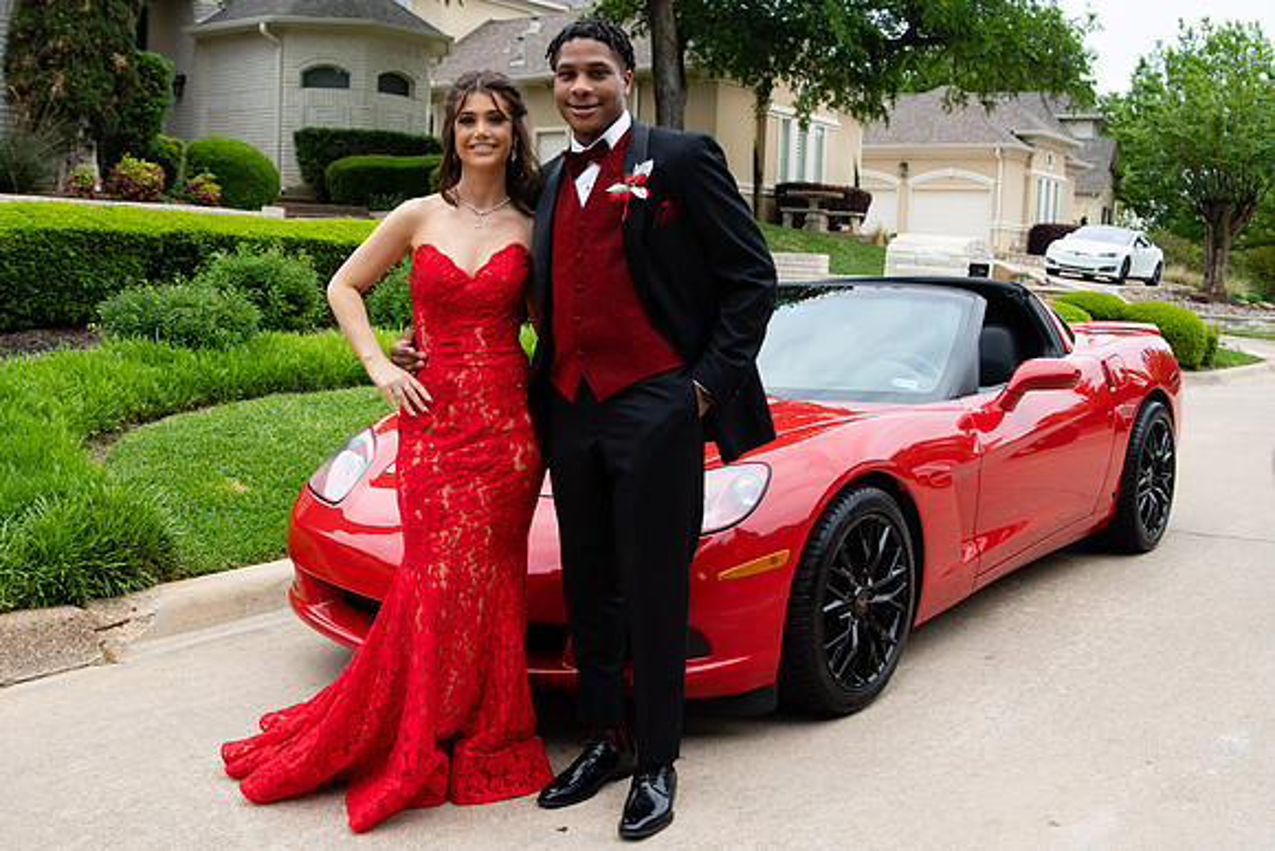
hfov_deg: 53.1
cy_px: 426
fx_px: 1275
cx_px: 638
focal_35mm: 36
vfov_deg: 36.9
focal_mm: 24
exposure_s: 1/1000
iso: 500
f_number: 2.8
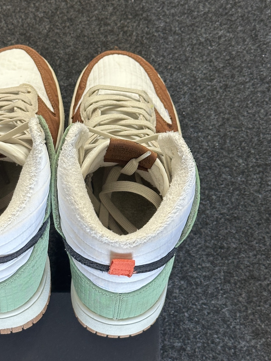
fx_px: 762
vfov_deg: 26.7
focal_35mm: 73
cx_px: 72
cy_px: 204
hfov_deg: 20.0
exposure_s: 1/50
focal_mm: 6.86
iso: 250
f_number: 1.78
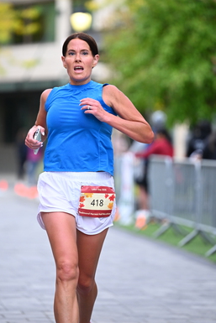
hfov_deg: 5.8
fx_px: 2122
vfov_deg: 8.7
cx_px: 90
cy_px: 122
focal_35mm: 236
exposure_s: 1/1600
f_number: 2.8
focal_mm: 165
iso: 1000
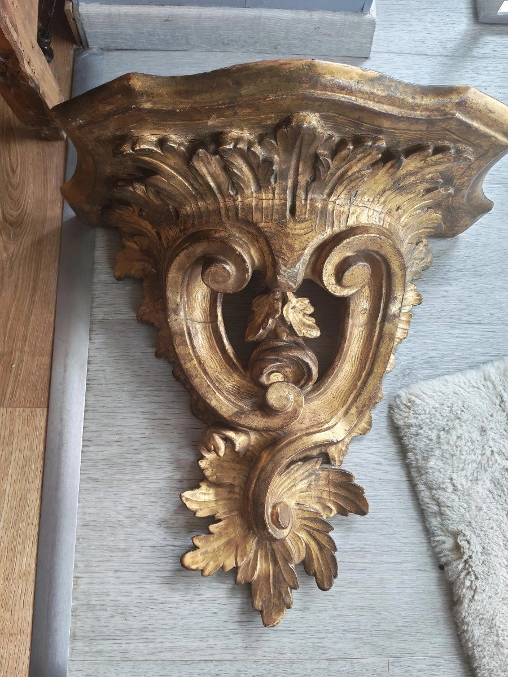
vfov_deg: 65.3
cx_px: 254
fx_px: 528
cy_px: 338
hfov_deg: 51.4
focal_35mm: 27
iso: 500
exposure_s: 1/100
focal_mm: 6.12
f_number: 1.9
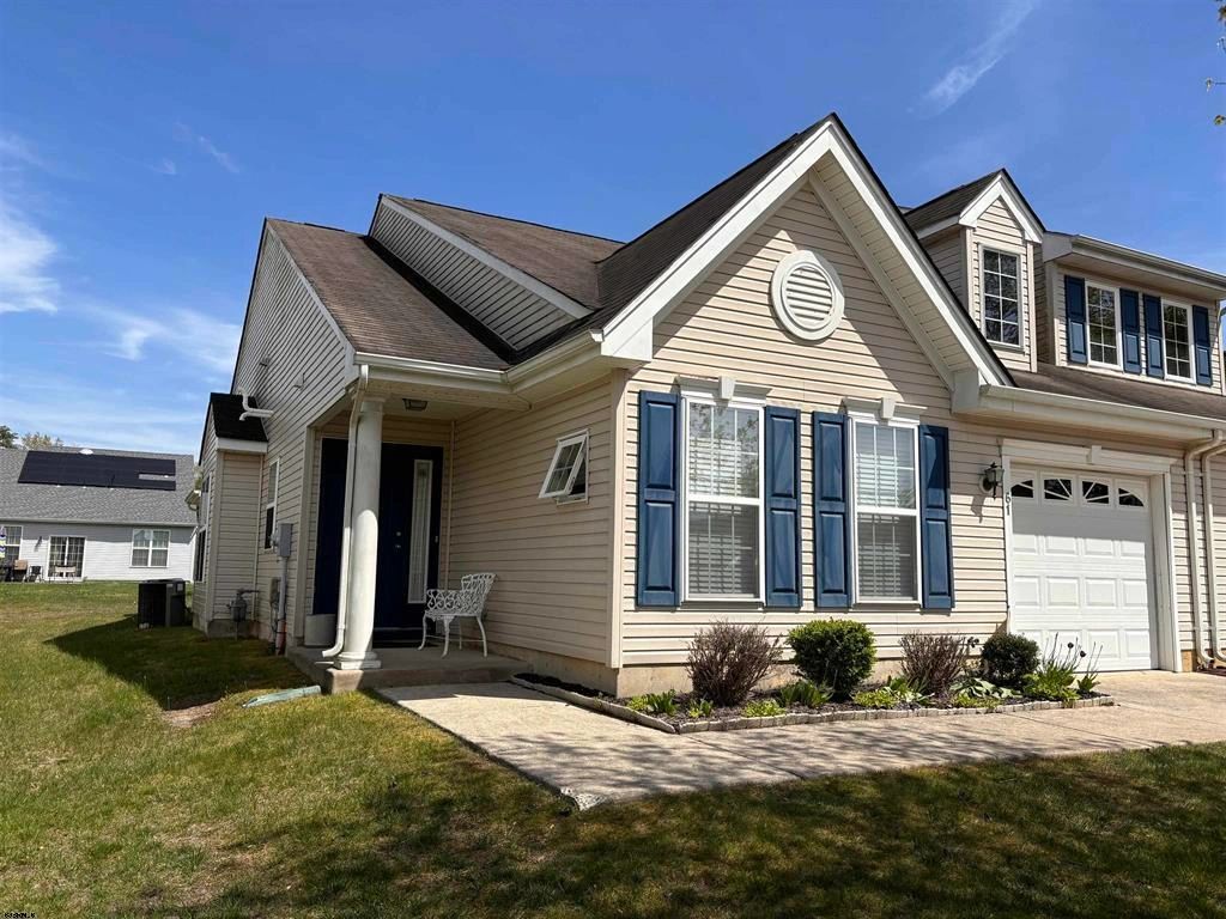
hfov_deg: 67.3
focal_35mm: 26
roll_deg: -0.3
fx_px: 921
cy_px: 460
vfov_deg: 53.1
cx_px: 613
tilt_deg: +8.7
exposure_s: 1/4082
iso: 50
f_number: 1.6
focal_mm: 5.96
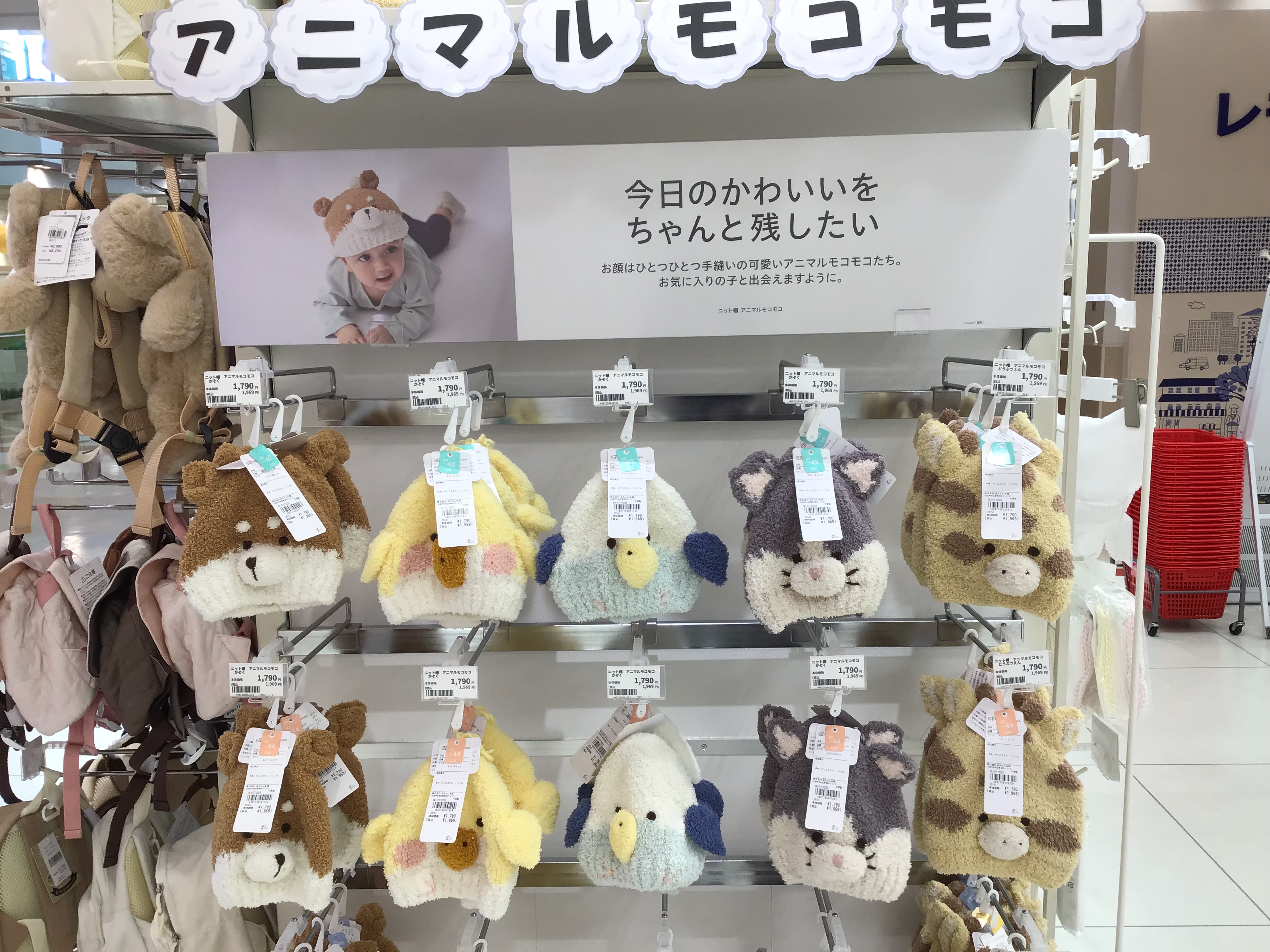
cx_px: 635
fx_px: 1137
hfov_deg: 58.4
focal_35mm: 31
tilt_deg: -10.0
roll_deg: +0.2
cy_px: 476
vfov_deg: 45.4
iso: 25
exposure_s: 1/50
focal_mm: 3.3
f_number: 2.4
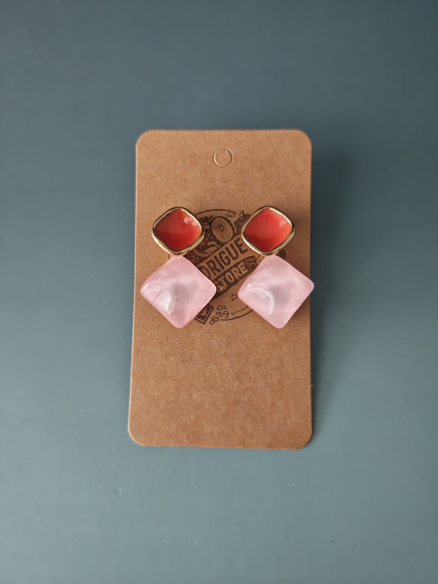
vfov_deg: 71.6
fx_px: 405
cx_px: 219
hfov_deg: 56.8
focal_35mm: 24
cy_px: 292
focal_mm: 6.57
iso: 1031
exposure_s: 1/33.3
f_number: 1.68
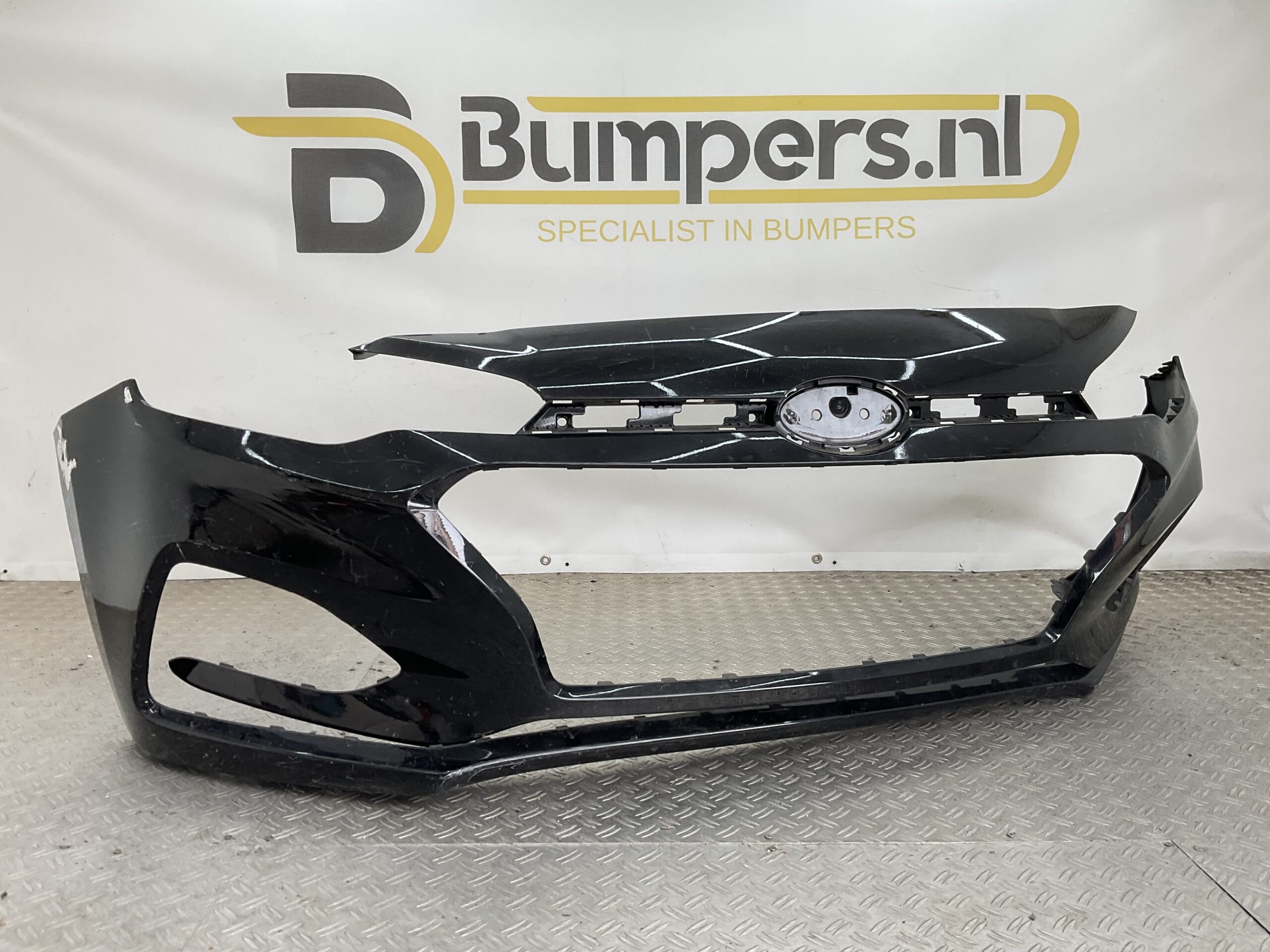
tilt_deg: -8.2
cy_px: 476
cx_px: 635
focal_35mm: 29
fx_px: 1064
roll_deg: -0.3
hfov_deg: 61.7
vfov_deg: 48.2
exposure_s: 1/138
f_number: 1.8
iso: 16
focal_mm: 3
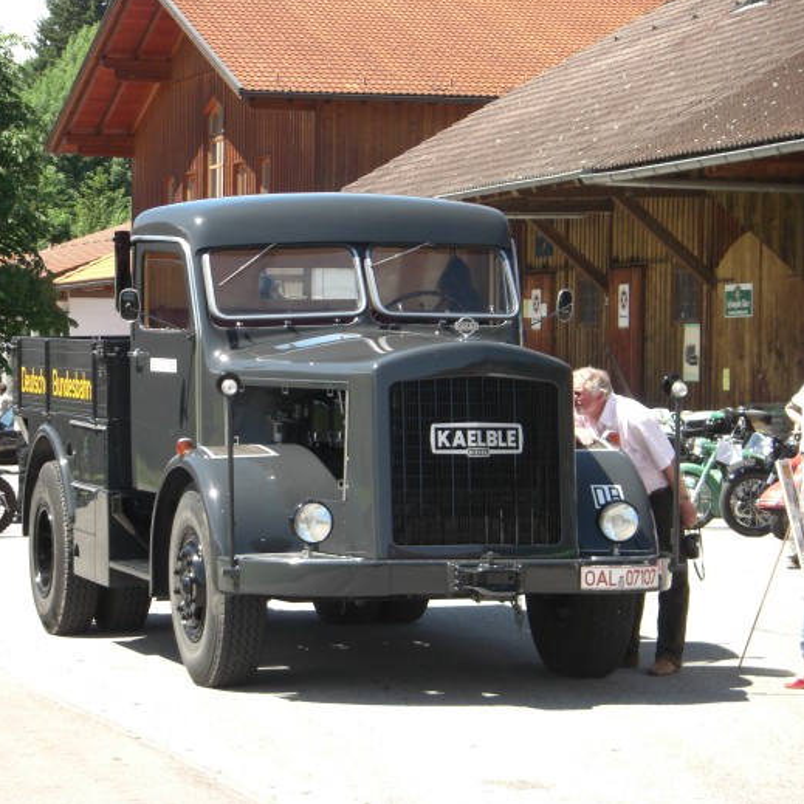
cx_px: 280
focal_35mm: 124
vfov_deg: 14.1
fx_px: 3258
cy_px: 402
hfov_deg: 14.0
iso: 64
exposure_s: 1/160
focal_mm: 17.3
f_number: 4.2
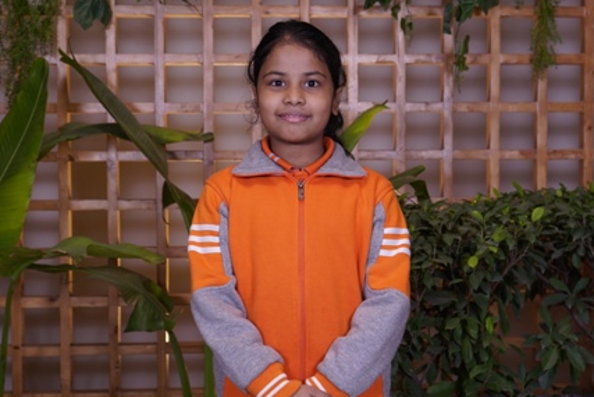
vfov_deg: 21.3
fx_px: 1056
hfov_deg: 31.4
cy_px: 194
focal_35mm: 64
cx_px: 306
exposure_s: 1/125
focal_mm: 41
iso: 320
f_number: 4.5
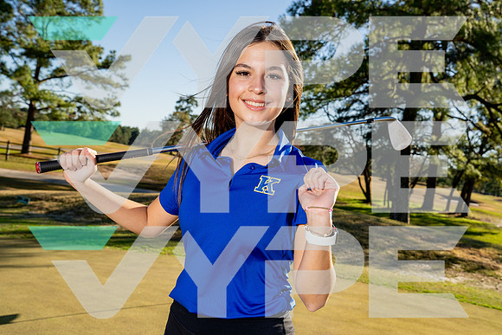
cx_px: 251
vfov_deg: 33.4
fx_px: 558
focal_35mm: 40
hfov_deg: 48.4
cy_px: 168
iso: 100
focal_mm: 40
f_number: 8
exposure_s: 1/250
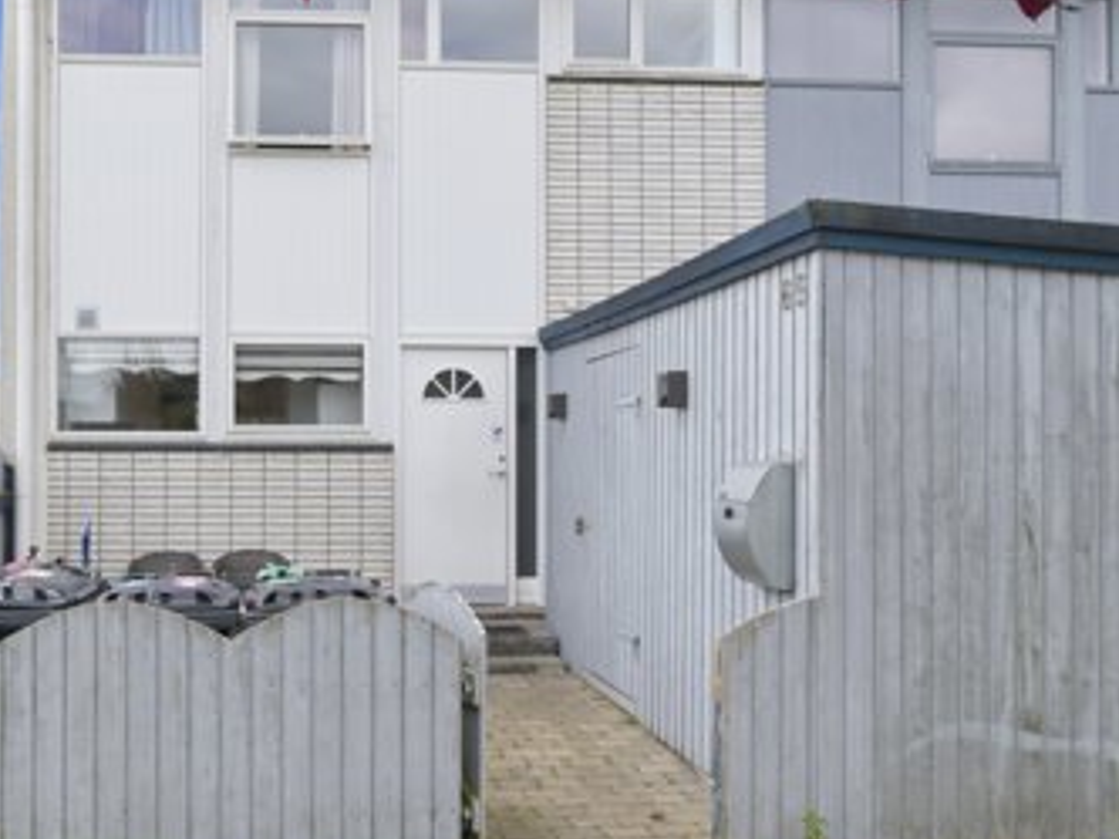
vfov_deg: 44.1
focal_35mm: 32
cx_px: 344
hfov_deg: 55.2
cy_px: 445
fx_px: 1034
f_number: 8
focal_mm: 15.1
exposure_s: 1/160
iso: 200
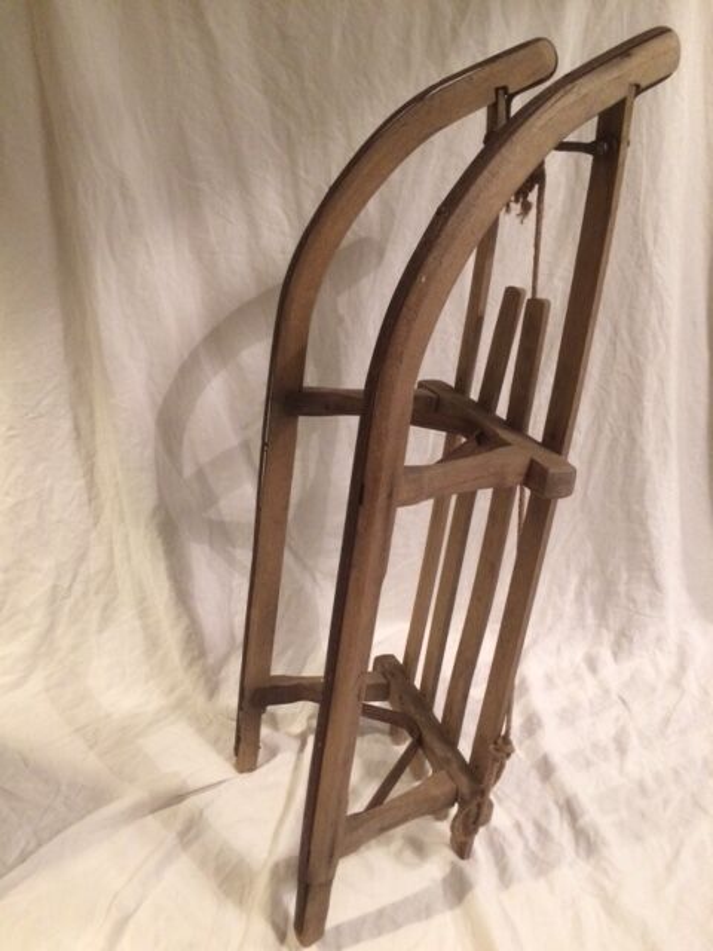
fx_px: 796
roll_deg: +3.4
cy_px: 476
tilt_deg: -29.8
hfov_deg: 48.2
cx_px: 356
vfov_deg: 61.7
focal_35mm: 29
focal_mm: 4.15
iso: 320
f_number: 2.2
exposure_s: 1/17
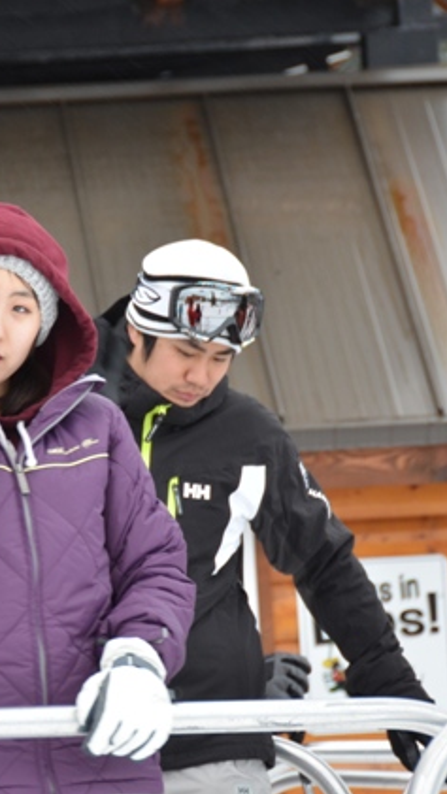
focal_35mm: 286
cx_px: 123
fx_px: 6023
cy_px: 398
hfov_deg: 4.2
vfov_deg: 7.5
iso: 400
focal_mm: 120
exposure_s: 1/60
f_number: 5.3
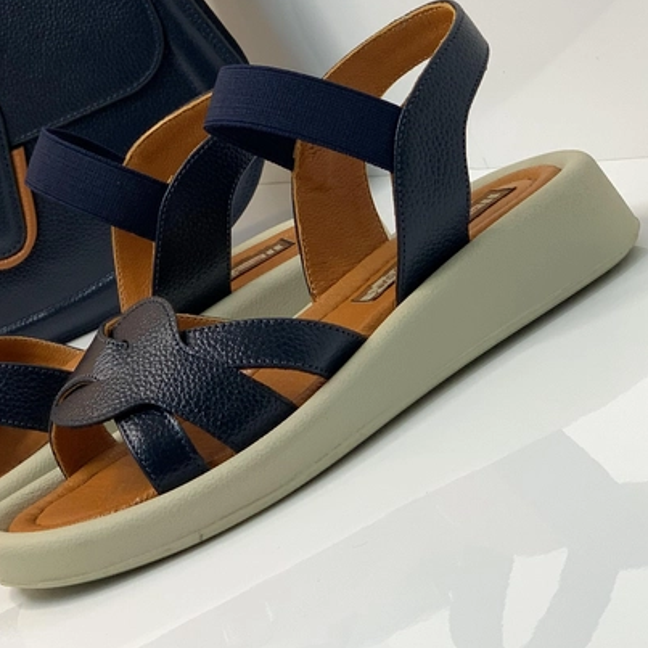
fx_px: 2414
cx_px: 135
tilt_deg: -7.8
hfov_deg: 15.2
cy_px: 130
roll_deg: +26.8
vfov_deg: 15.2
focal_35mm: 114
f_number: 2.4
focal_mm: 6
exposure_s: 1/100
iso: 32
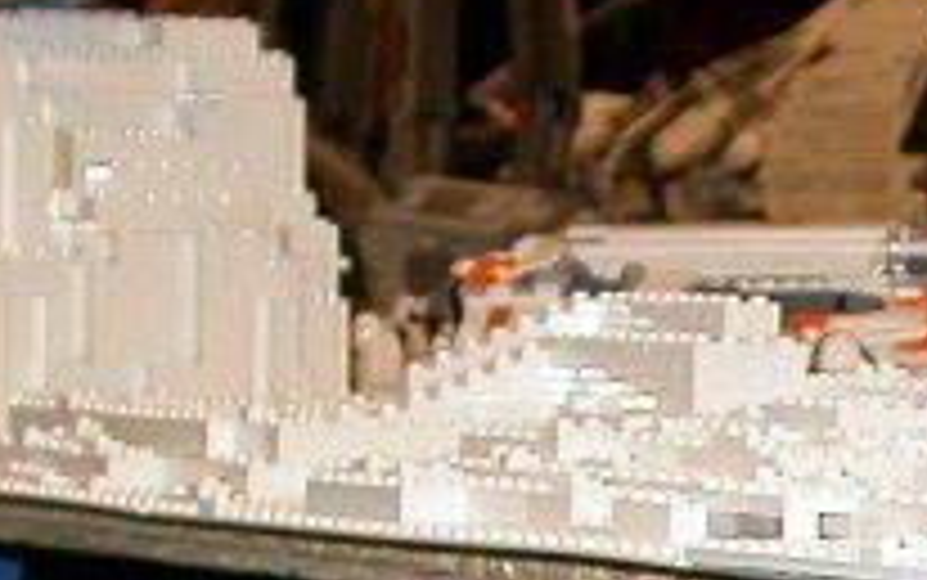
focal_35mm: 200
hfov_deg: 10.4
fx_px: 5056
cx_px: 990
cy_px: 944
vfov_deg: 6.5
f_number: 2.6
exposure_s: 1/60
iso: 100
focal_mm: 7.85
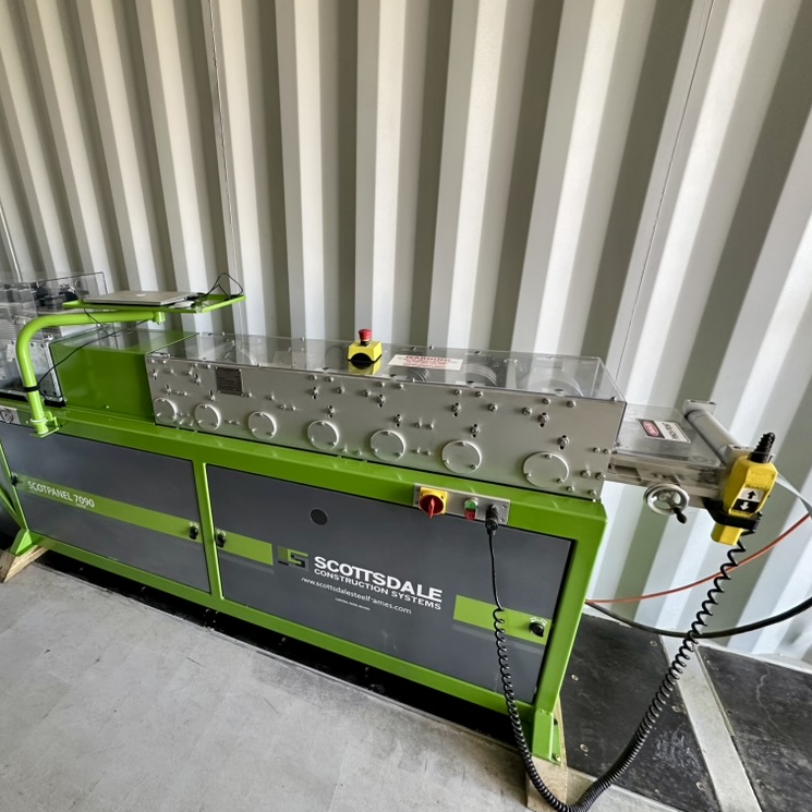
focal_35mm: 17
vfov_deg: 84.0
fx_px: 451
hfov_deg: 81.8
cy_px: 408
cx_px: 287
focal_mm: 2.22
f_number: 2.2
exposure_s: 1/99
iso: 250
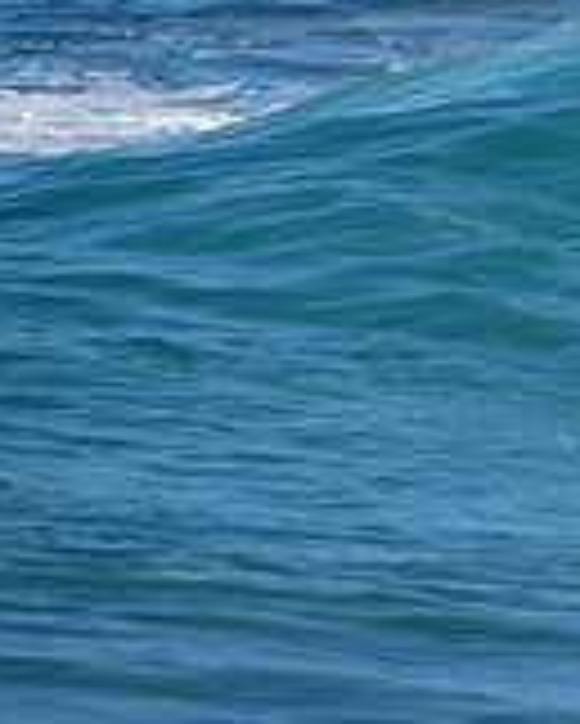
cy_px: 116
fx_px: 44503
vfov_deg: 0.9
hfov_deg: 0.7
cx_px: 1436
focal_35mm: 2076
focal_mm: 500
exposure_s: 1/2000
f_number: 5.6
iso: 180
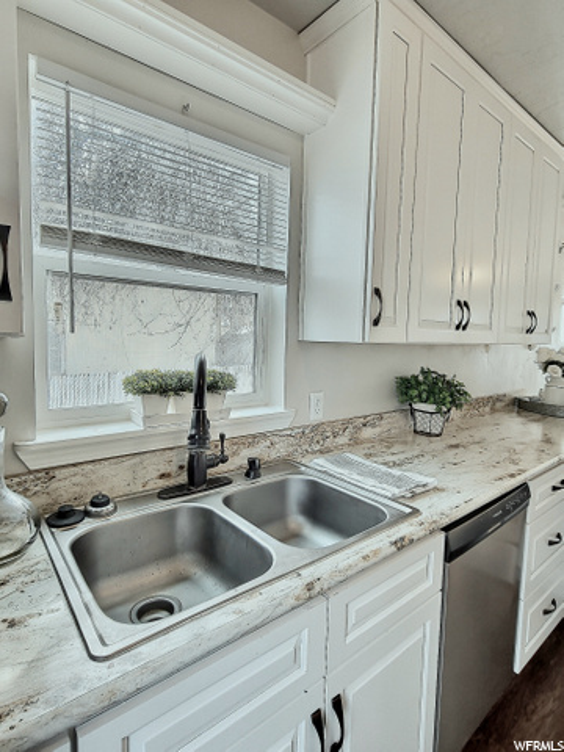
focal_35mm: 13
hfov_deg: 89.9
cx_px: 282
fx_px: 282
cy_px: 376
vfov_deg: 106.2
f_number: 2.2
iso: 500
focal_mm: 2.2
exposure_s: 1/2
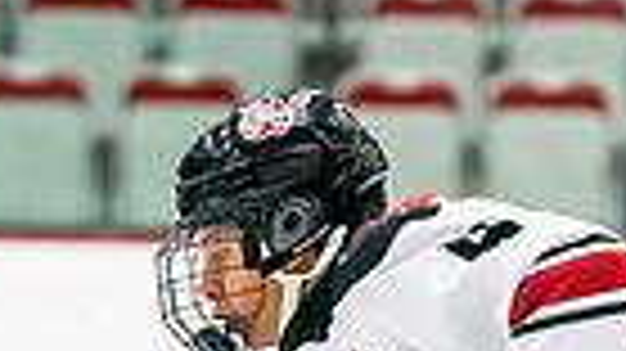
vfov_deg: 2.1
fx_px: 9605
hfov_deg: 3.7
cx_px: 360
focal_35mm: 579
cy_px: 895
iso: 3200
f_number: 2.8
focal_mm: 115
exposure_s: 1/1000
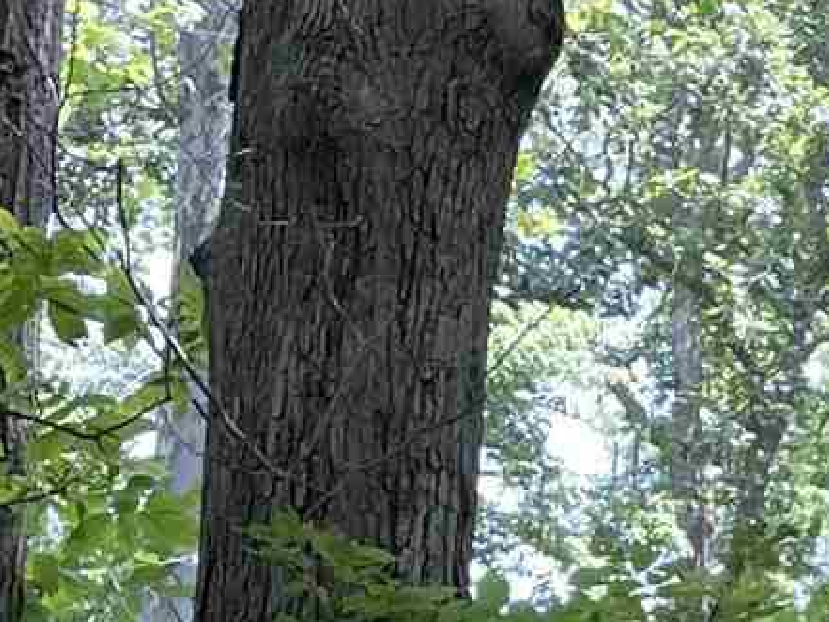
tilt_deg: +1.6
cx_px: 1593
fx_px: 4430
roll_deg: -0.1
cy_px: 1457
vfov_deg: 7.5
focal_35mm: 185
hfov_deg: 10.0
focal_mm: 4.2
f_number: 1.6
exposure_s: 1/121
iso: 40
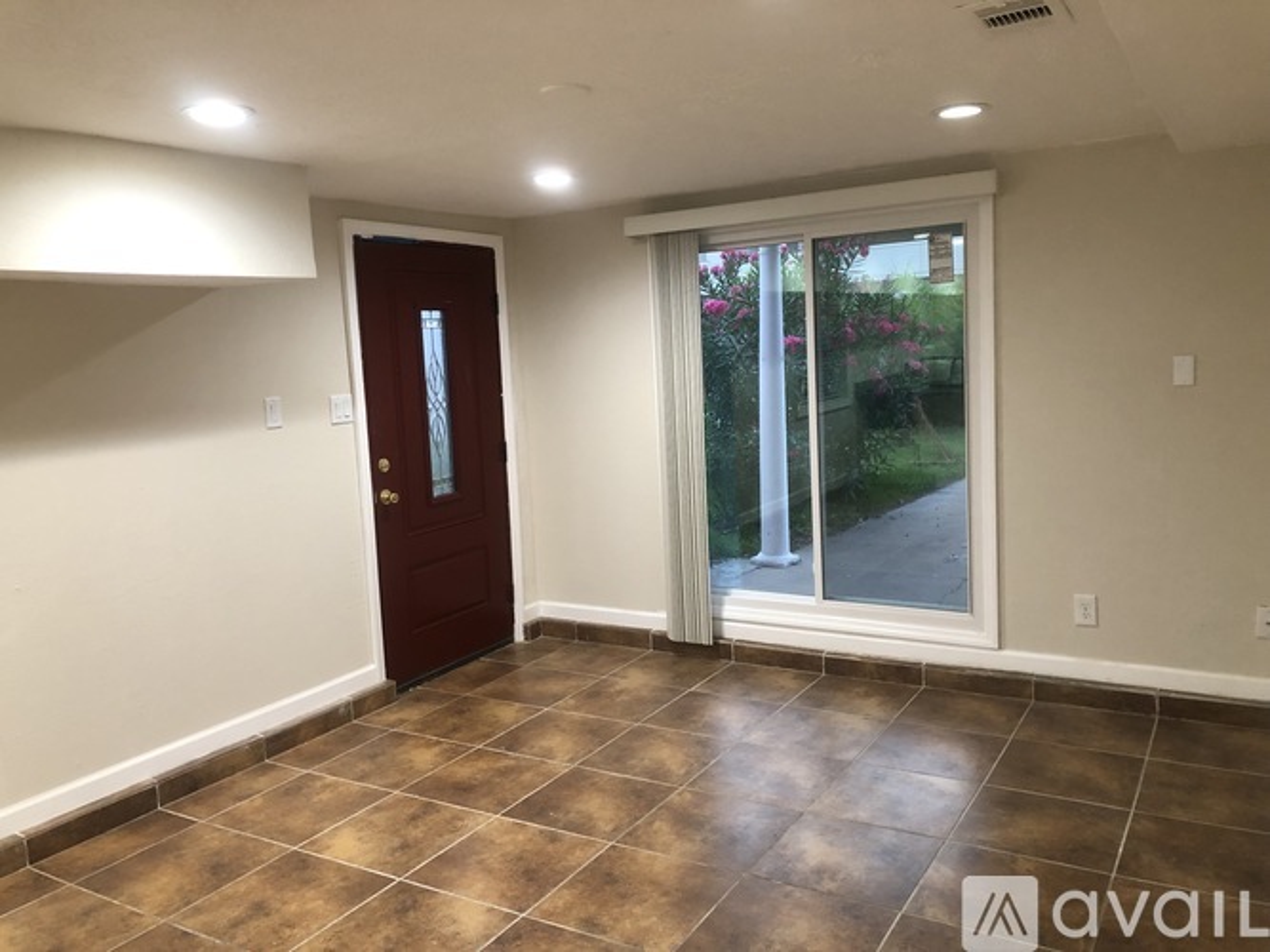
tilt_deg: -7.1
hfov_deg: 63.5
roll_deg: +3.3
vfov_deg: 49.7
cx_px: 635
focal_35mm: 28
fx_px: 1027
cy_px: 476
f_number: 1.8
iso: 50
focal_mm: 4
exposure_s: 1/15
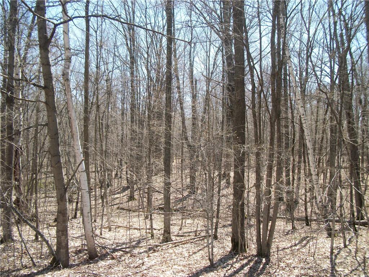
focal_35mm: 32
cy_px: 138
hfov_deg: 56.8
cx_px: 184
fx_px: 341
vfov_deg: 44.2
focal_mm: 5.7
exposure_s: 1/80
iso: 80
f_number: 8.8
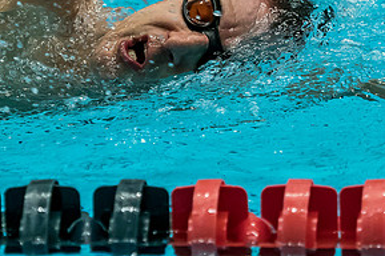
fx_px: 7360
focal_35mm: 689
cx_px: 213
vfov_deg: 2.0
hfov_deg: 3.0
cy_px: 17
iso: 2000
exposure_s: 1/1000
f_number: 2.8
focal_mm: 120
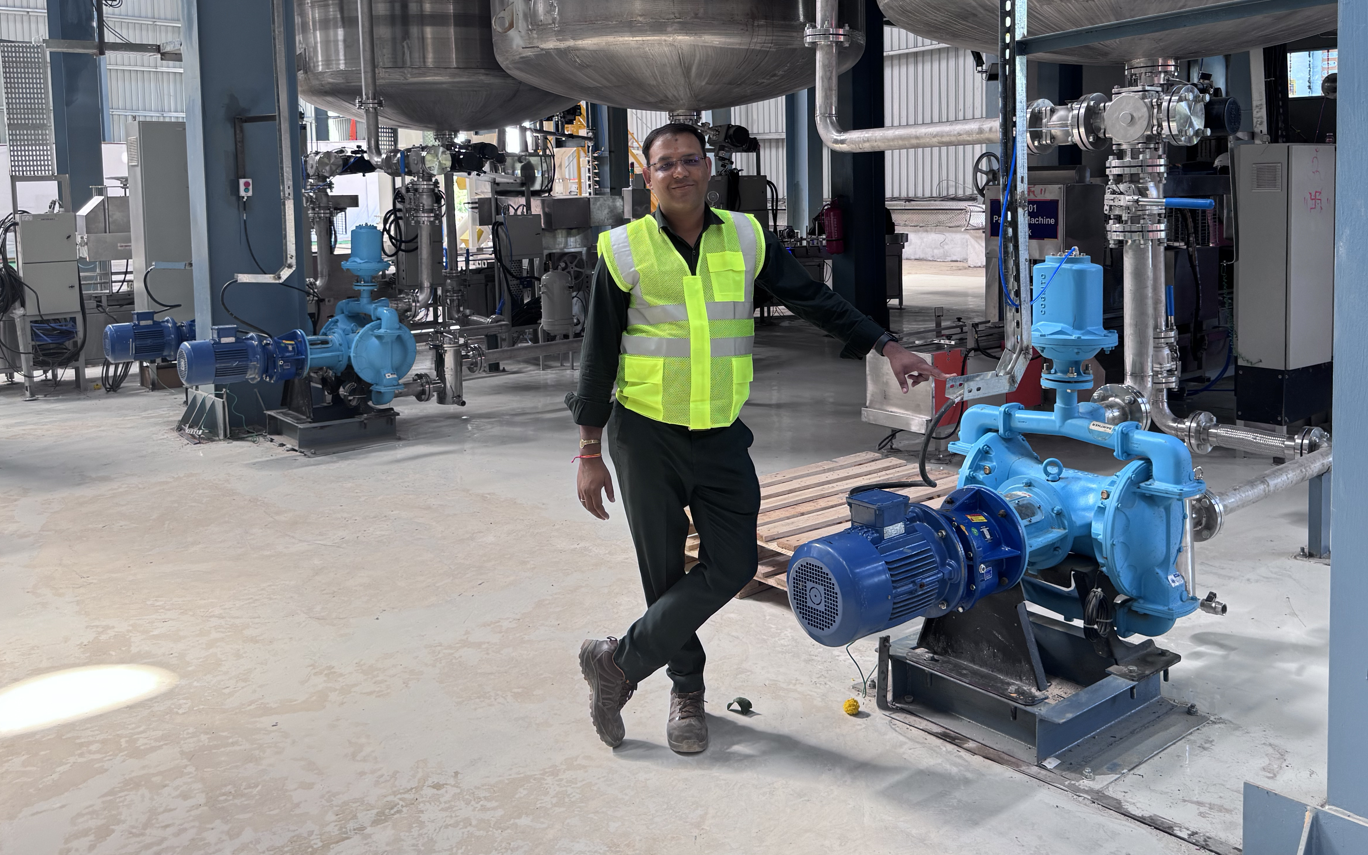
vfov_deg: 40.0
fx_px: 1156
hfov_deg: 61.1
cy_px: 265
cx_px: 750
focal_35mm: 31
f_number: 1.78
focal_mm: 6.76
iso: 125
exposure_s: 1/121
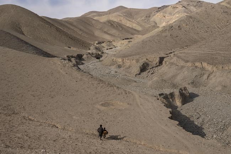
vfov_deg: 27.0
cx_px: 116
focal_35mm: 50
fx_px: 321
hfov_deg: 39.6
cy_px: 77
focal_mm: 50
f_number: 2.8
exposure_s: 1/1600
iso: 50
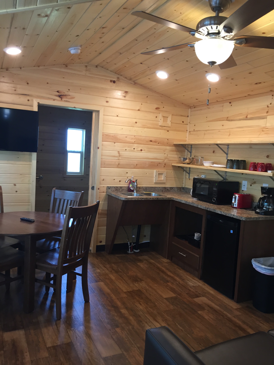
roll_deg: -2.8
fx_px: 306
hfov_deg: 48.2
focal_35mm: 29
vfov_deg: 61.7
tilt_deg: -5.5
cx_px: 137
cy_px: 182
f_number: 2.2
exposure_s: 1/30
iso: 80
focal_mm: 4.15
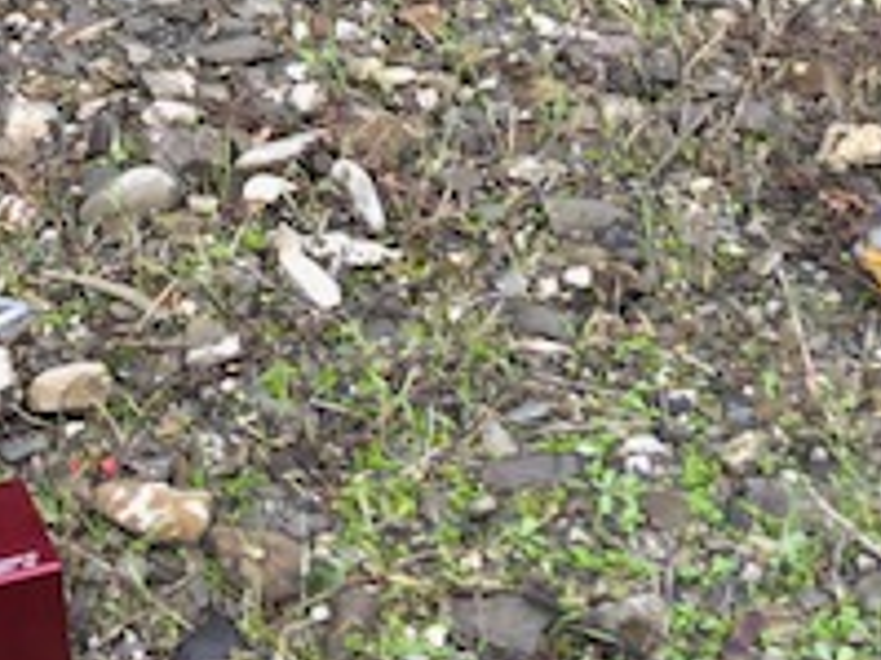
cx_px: 204
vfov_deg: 15.5
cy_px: -221
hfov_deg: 21.6
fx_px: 2289
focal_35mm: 90
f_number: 1.8
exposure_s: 1/24
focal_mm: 4
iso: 40
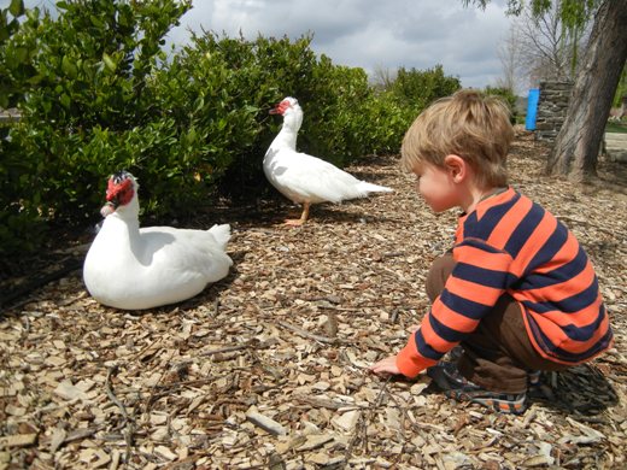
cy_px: 235
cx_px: 314
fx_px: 543
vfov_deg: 46.8
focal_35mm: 30
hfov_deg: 60.0
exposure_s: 1/552
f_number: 7
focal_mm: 5.4
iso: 160
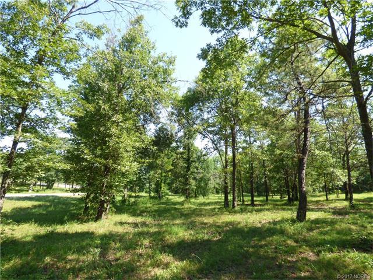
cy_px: 140
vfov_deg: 66.0
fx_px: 216
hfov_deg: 81.7
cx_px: 186
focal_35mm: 20
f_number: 2.8
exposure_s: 1/400
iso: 100
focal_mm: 3.58
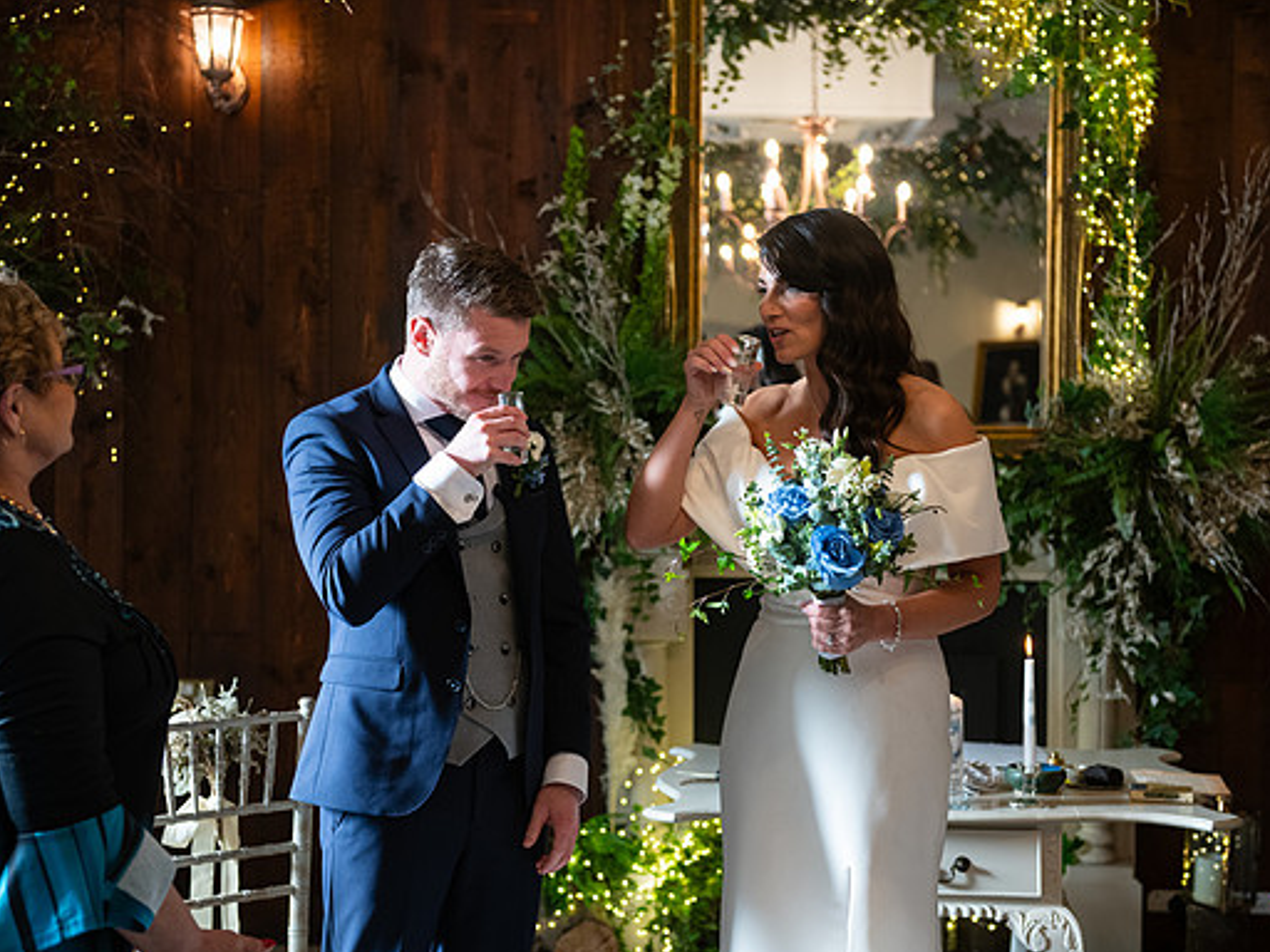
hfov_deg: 31.7
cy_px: 477
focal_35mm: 61
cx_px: 635
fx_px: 2238
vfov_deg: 24.0
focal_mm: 56
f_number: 3.5
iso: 800
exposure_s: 1/160
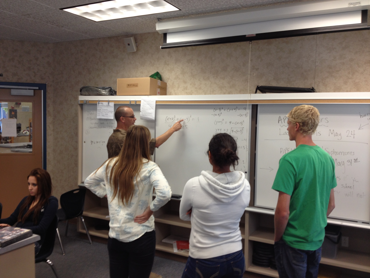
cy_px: 139
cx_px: 185
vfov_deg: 40.7
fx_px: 374
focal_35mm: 35
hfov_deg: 52.6
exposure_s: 1/20
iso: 50
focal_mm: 4.28
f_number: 2.4
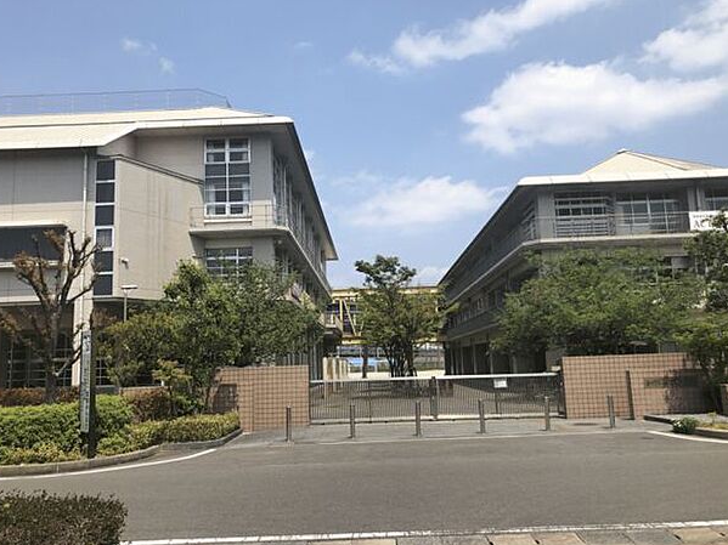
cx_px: 360
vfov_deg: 48.2
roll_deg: +2.5
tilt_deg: +10.2
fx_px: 610
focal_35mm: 29
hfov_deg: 61.7
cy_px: 280
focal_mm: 3.99
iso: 20
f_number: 1.8
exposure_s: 1/2315
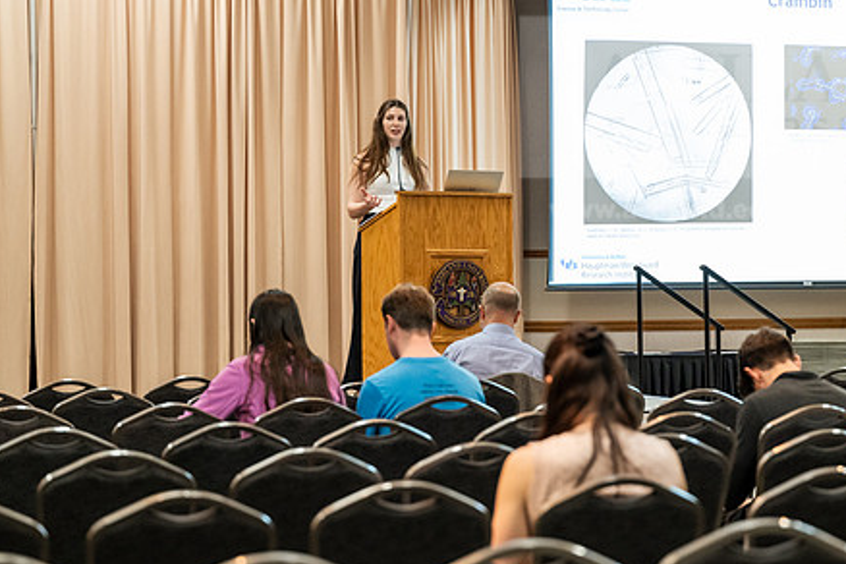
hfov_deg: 20.0
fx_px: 2397
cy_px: 250
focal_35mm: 102
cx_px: 462
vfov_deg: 13.4
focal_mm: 77
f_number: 3.2
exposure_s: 1/200
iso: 2500
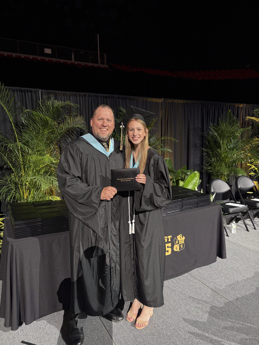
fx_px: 259
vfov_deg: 67.3
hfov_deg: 53.1
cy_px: 172
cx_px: 130
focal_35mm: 26
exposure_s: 1/87
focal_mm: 5.96
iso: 125
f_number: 1.6
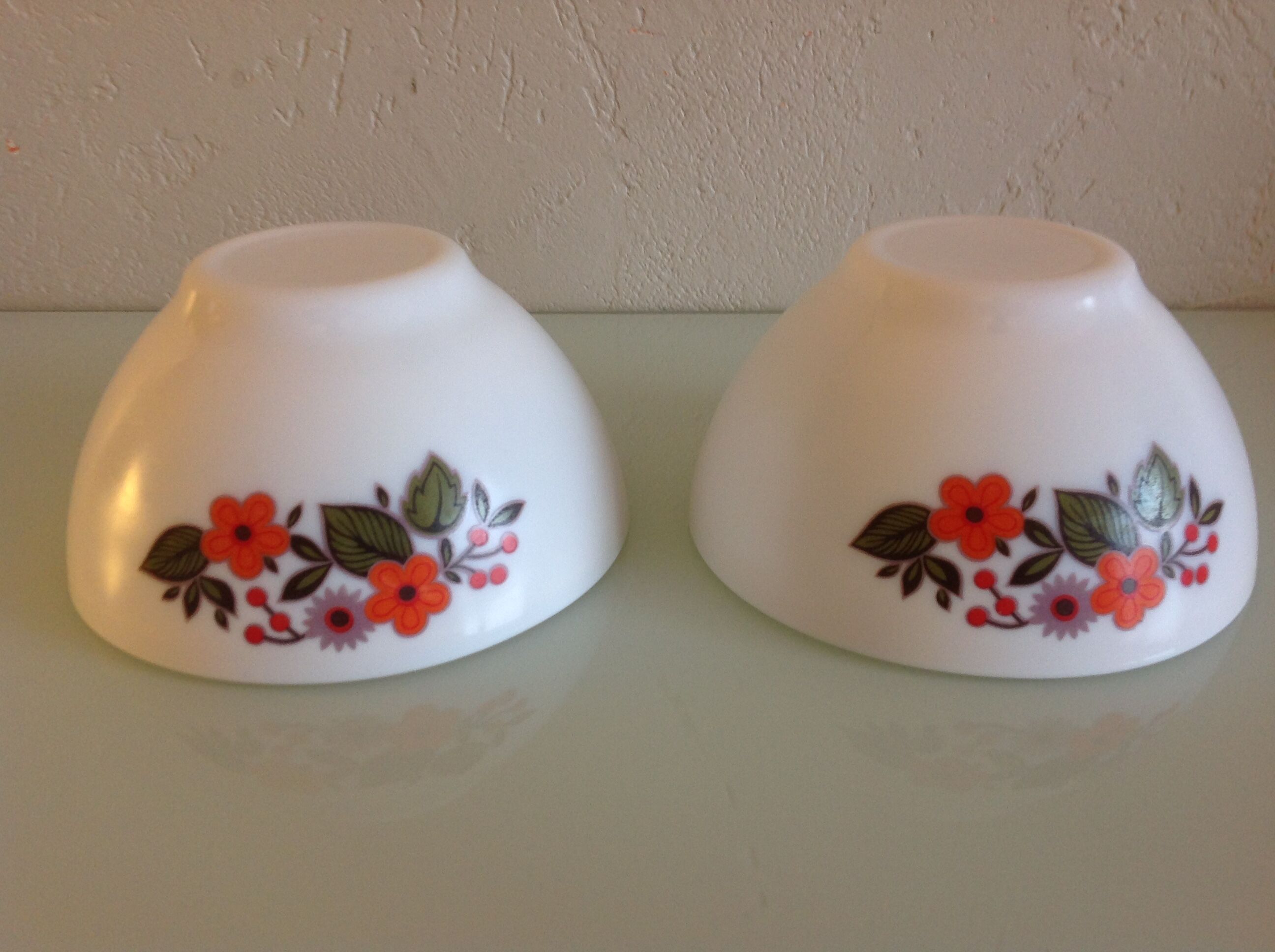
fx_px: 1287
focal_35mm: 35
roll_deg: +1.1
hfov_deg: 52.7
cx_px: 638
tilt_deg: -26.6
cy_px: 476
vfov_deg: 40.6
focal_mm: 4.28
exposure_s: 1/17
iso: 80
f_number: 2.4
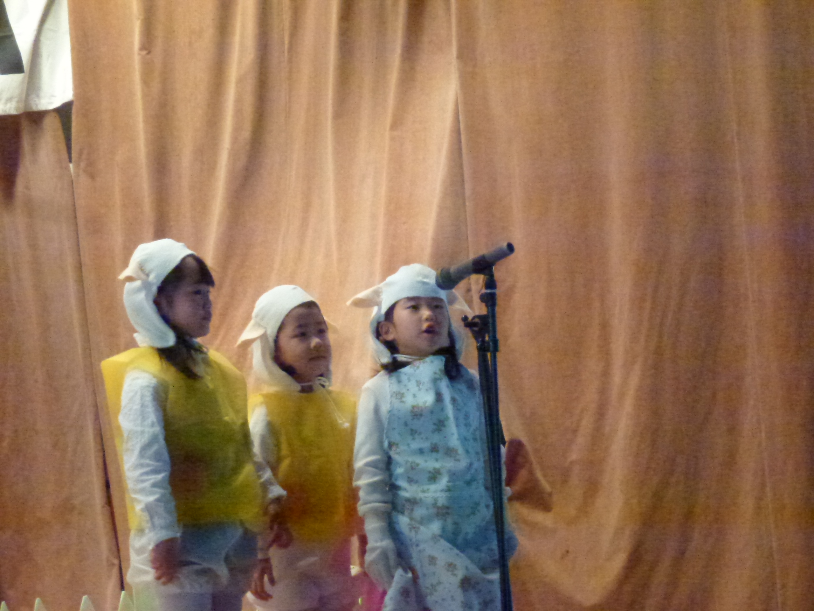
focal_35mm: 155
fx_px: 3645
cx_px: 407
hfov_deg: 12.7
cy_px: 306
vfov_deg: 9.6
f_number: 5.3
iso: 1600
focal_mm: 27.7
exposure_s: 1/80
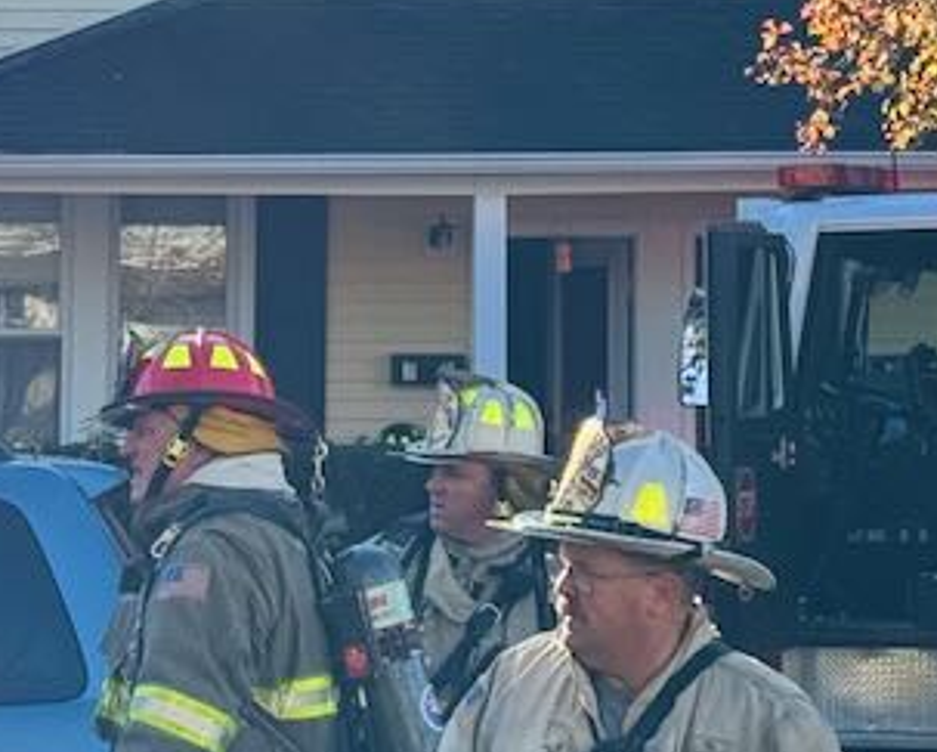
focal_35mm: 170
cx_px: 640
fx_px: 4719
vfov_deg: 9.0
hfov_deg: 11.3
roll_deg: +0.0
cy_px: -76
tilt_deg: +4.5
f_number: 1.78
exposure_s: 1/1984
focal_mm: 6.76
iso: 64
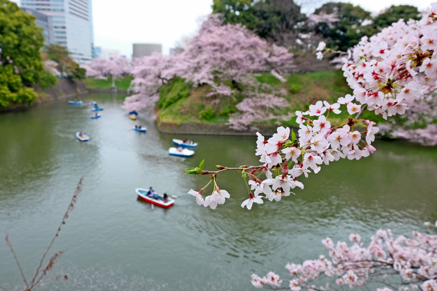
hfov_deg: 73.7
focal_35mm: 24
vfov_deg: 53.1
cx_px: 218
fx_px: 291
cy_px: 146
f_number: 5
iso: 400
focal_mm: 16
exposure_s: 1/150
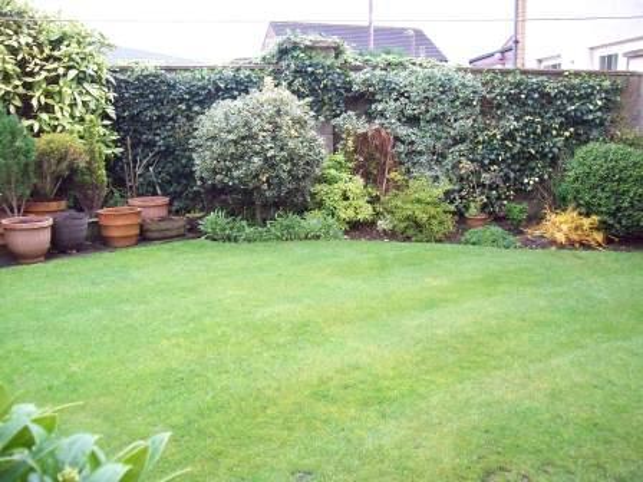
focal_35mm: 36
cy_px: 241
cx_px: 322
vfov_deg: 39.7
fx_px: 669
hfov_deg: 51.4
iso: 86
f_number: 2.7
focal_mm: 6
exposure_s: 1/64
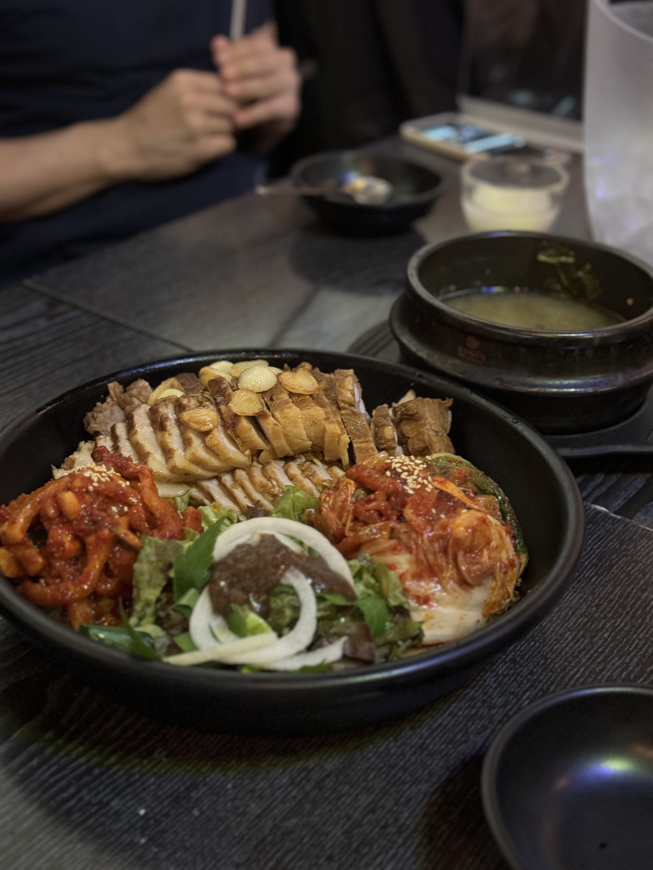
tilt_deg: -30.2
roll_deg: -2.2
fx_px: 1207
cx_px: 326
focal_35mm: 48
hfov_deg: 30.3
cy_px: 435
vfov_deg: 39.7
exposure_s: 1/20
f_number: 1.78
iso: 640
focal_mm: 6.76
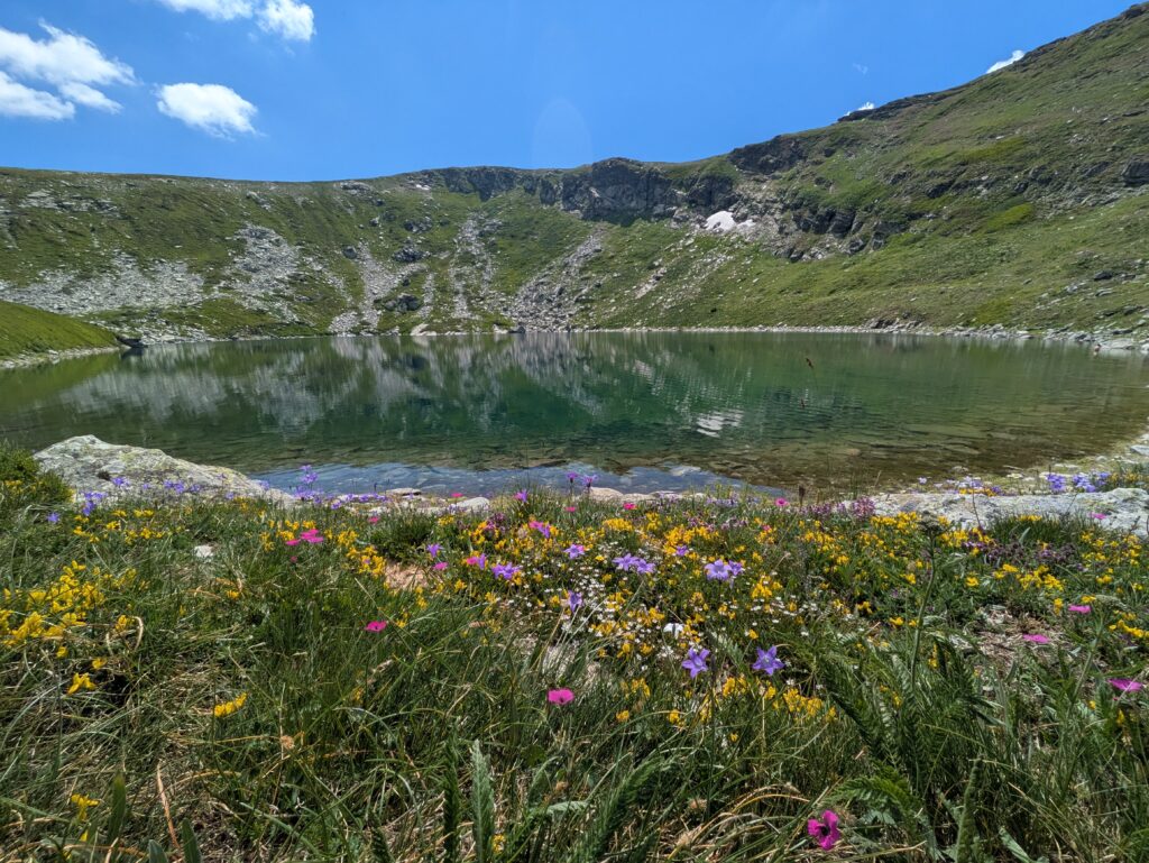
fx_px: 465
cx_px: 574
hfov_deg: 102.0
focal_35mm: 14
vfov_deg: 85.7
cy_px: 432
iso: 46
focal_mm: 1.83
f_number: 2.2
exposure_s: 1/1887
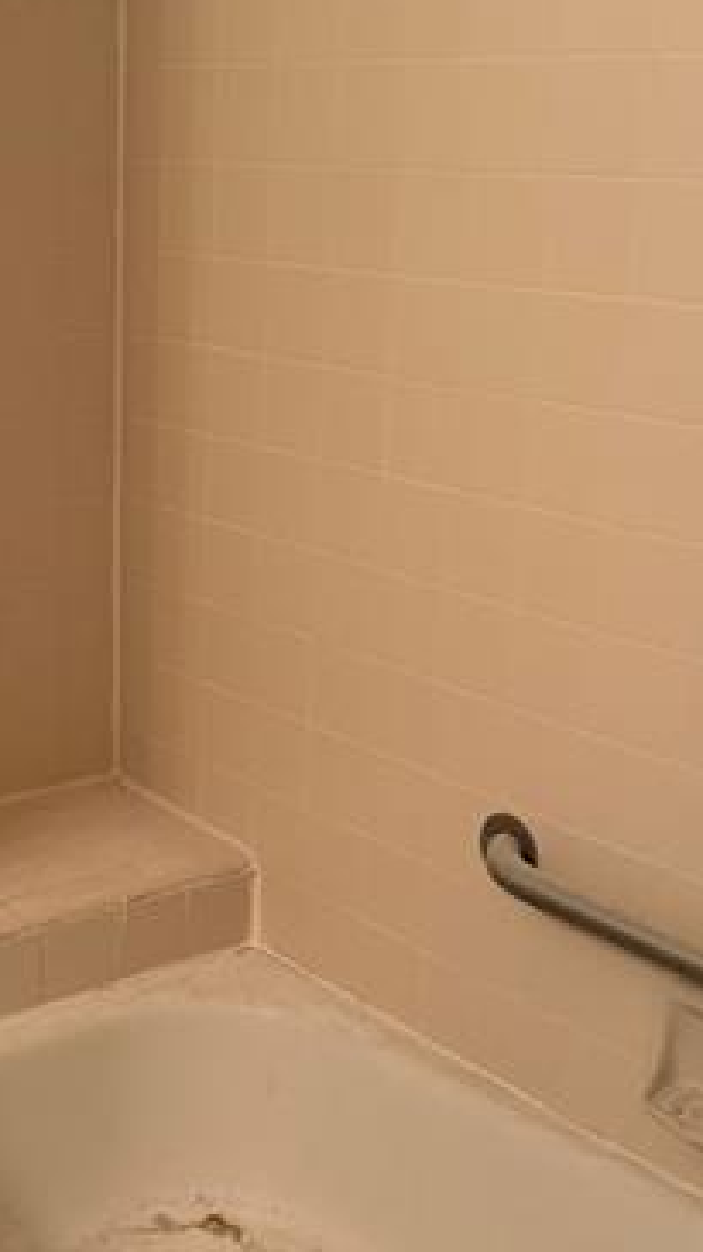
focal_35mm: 55
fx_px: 1825
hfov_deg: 21.6
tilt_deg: -17.7
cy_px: 676
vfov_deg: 37.8
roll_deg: -1.5
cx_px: 185
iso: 320
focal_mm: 6.76
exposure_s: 1/60
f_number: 1.78
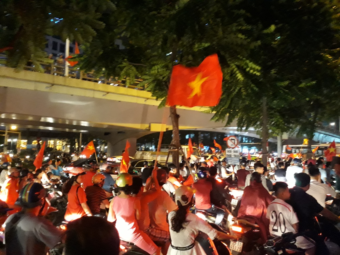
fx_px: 265
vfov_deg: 51.4
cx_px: 170
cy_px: 128
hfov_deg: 65.3
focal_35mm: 27
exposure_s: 1/17
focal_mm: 3.6
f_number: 1.9
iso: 800
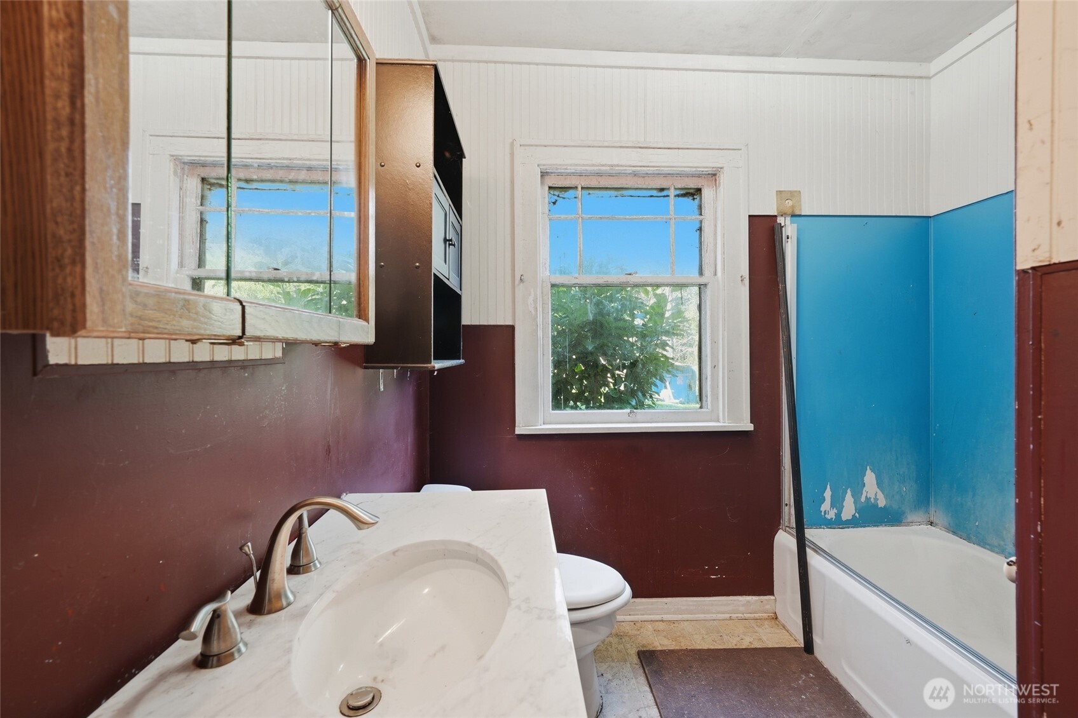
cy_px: 359
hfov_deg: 104.3
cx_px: 539
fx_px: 419
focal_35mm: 14
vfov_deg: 81.2
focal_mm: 14
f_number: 9
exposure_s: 1/8
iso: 250
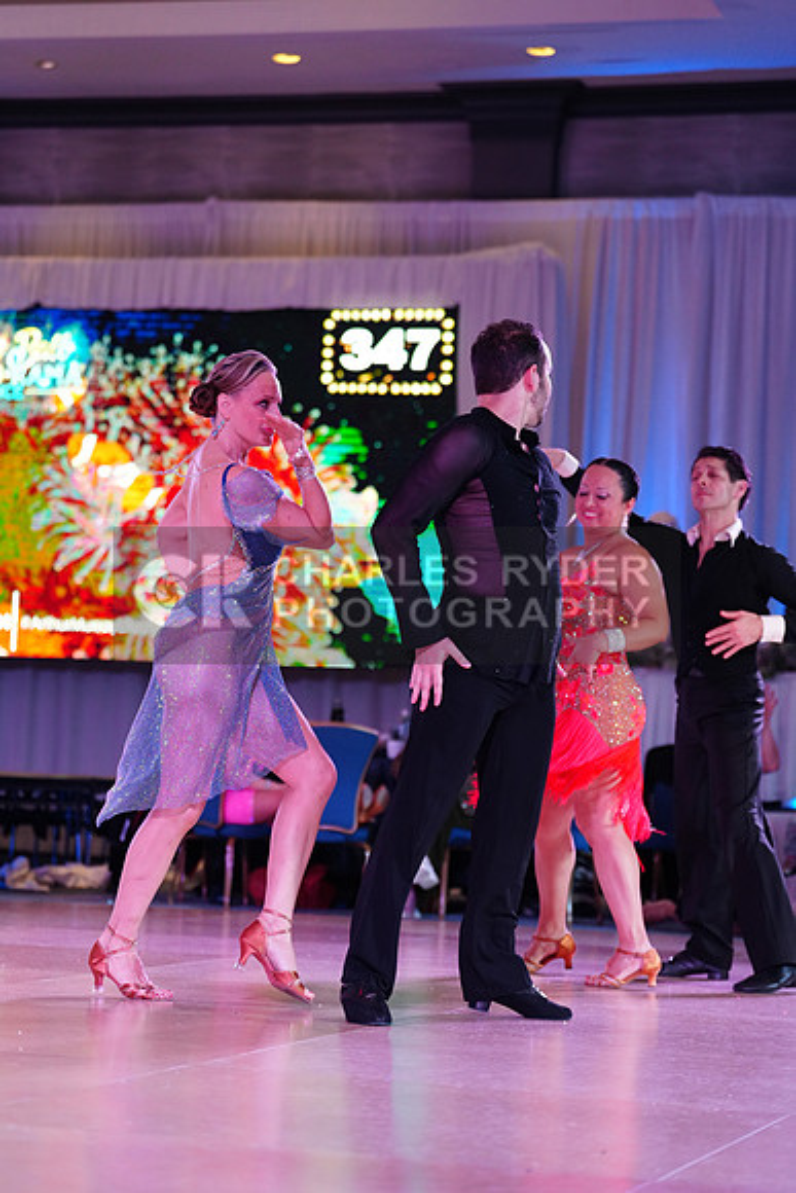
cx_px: 398
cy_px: 596
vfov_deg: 22.6
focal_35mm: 90
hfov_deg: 15.2
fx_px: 2983
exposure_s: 1/500
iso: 2000
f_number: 2.8
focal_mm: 90
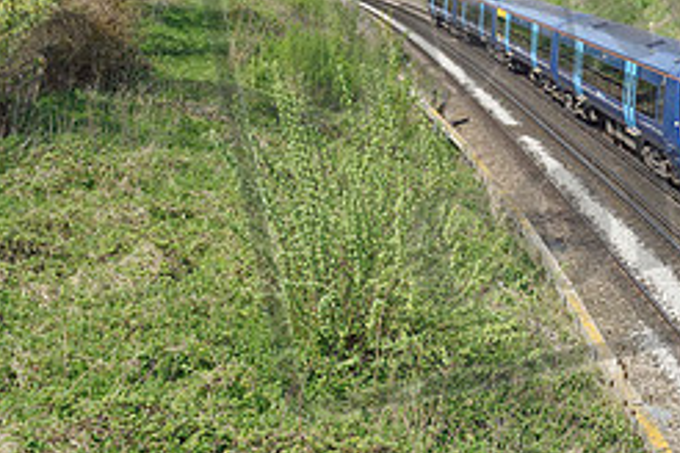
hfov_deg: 26.9
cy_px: 105
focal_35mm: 73
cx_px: 589
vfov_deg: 18.5
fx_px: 1379
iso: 400
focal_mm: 31
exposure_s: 1/1250
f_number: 7.1
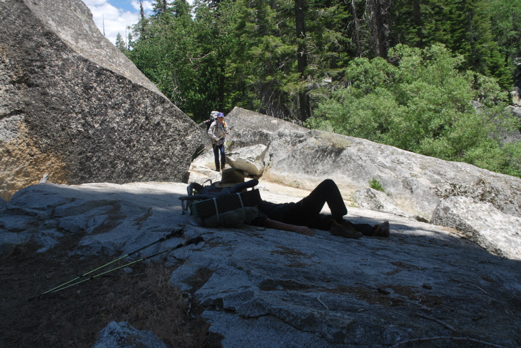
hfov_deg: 53.1
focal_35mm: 36
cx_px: 260
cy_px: 174
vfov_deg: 37.0
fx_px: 521
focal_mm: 24
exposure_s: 1/200
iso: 100
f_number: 7.1
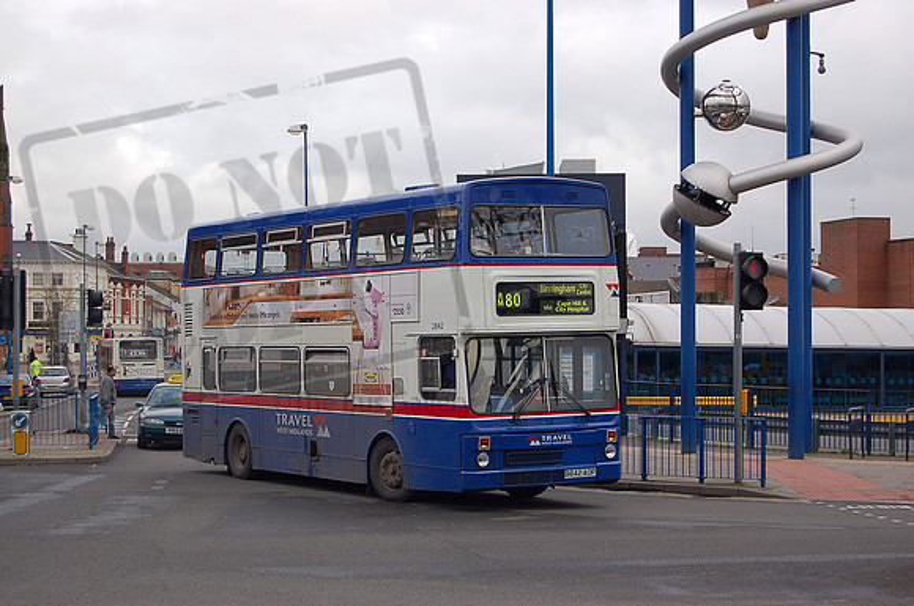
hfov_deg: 28.1
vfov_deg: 18.9
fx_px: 1825
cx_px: 457
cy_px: 303
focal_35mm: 72
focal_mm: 48
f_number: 5.6
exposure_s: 1/640
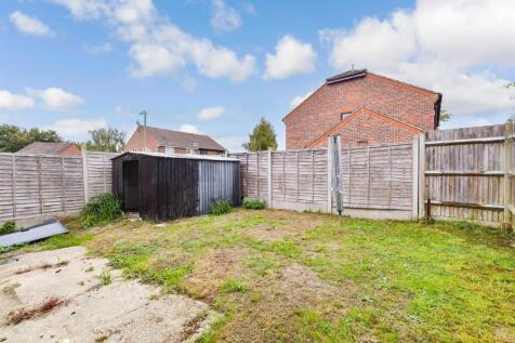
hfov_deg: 100.4
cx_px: 258
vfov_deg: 77.3
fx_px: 214
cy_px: 172
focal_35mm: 15
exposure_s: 1/250
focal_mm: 10
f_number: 8
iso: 320
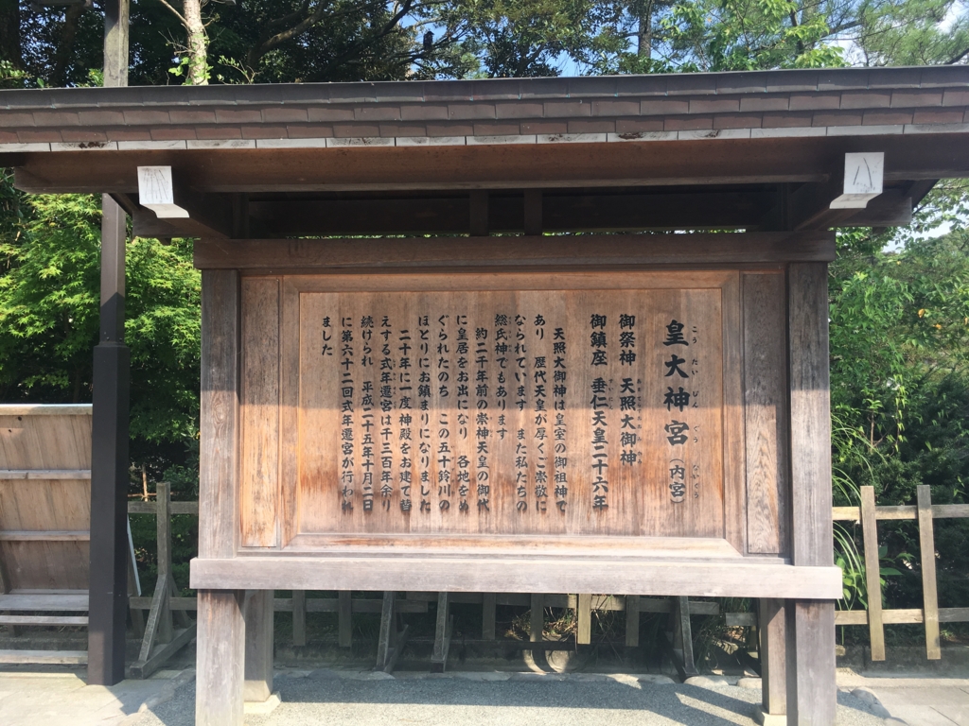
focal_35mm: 29
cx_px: 484
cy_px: 363
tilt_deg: +3.4
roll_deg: +0.0
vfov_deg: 48.2
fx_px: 812
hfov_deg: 61.7
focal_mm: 4.15
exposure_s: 1/513
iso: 25
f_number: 2.2
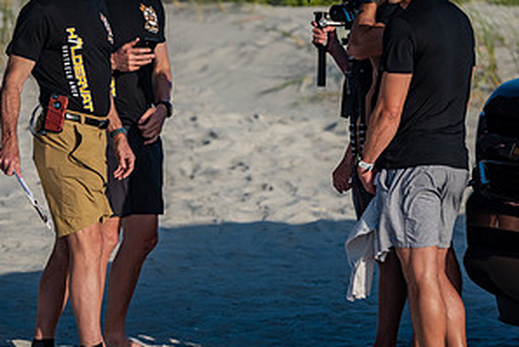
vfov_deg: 5.2
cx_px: 254
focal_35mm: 263
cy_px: 71
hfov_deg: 7.8
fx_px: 3793
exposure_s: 1/4000
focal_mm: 135
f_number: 2.8
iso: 320
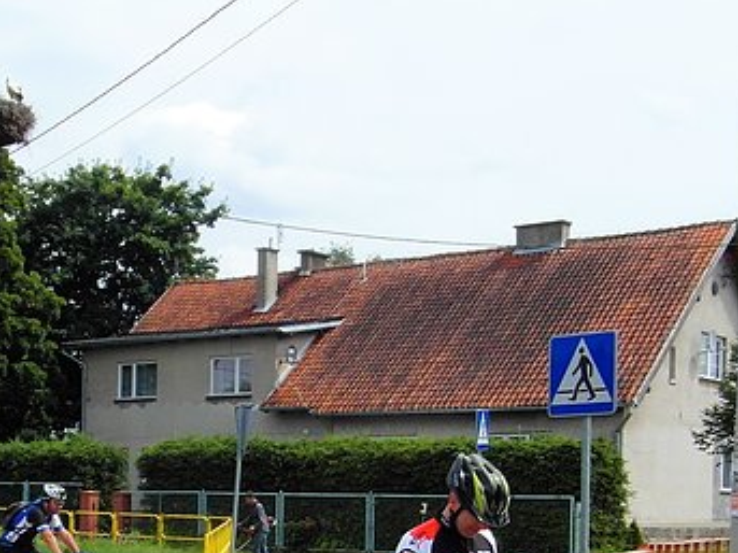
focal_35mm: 63
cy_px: 548
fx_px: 1343
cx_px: 138
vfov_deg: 22.4
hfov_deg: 29.9
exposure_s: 1/1000
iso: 100
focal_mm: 4
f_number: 3.2
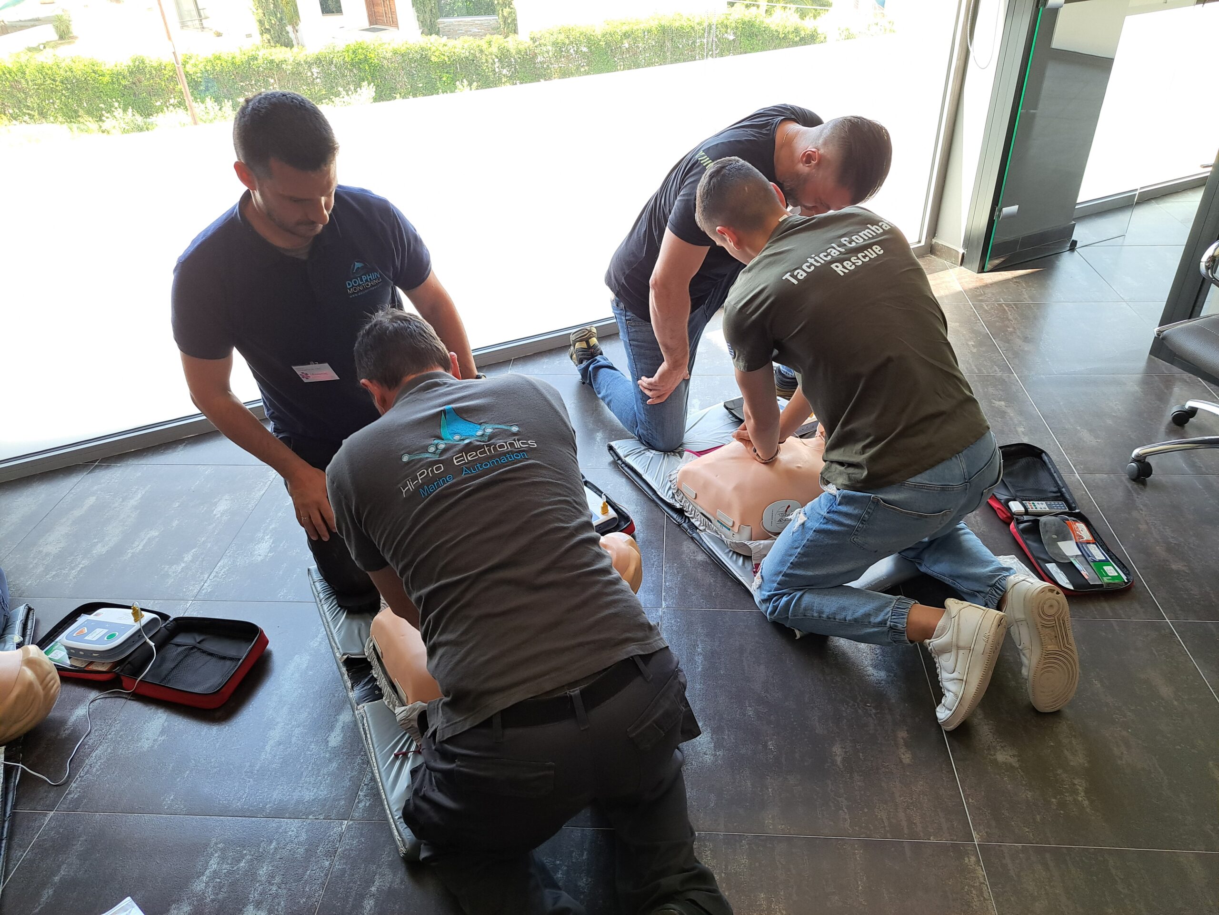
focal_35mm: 24
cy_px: 458
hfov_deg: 71.6
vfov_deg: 56.8
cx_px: 610
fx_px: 845
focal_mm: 5.23
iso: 50
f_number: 1.8
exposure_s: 1/100
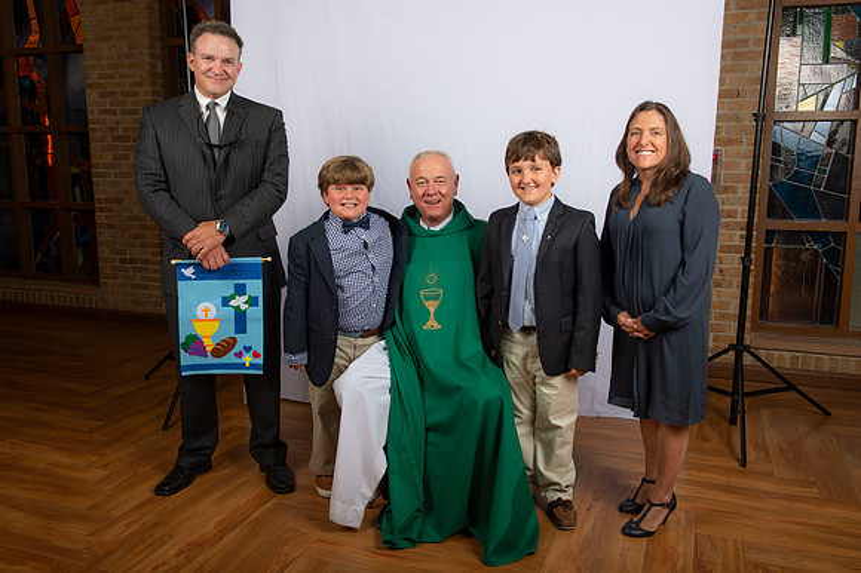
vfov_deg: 41.1
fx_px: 765
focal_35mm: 32
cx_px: 430
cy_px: 286
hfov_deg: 58.7
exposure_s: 1/200
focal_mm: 32
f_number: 8
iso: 320
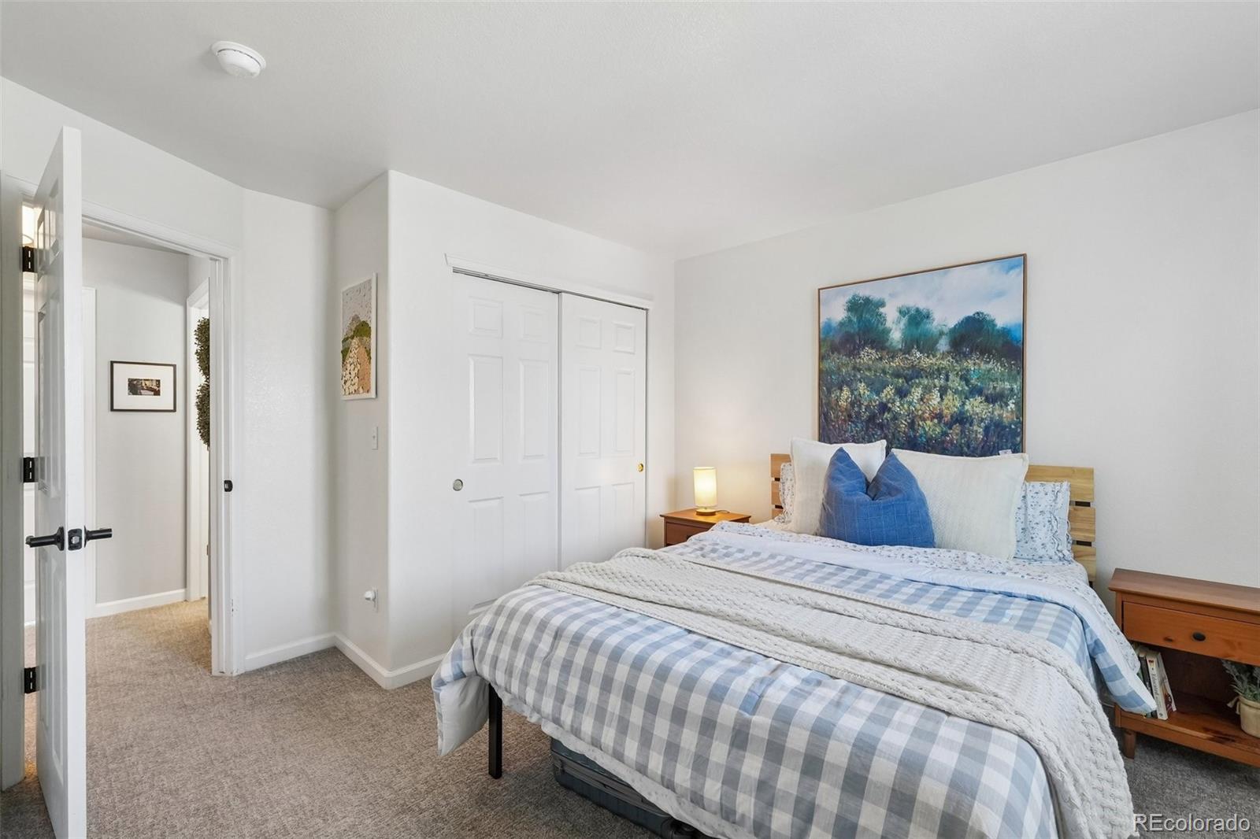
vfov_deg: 77.3
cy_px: 420
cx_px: 630
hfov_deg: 100.4
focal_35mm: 15
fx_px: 525
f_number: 8
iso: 800
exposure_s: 1/5
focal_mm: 10
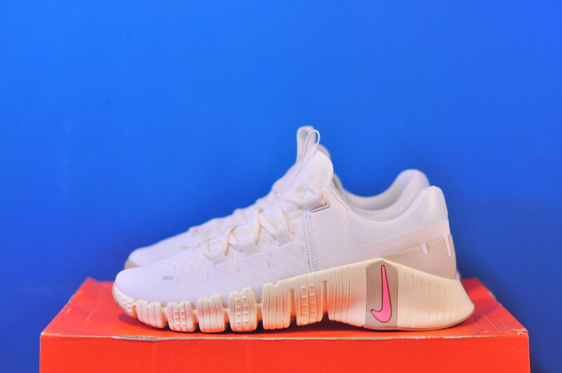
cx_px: 281
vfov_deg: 18.1
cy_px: 186
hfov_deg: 27.0
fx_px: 1169
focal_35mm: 75
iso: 250
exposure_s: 1/320
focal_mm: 50
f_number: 2.5
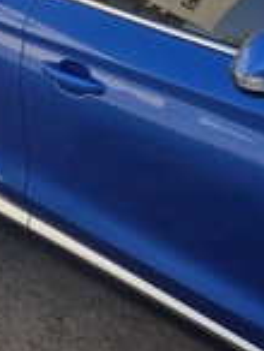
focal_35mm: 72
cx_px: 184
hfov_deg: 20.4
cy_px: 78
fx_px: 730
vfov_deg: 26.6
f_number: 1.7
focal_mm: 6.3
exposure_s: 1/5000
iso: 80
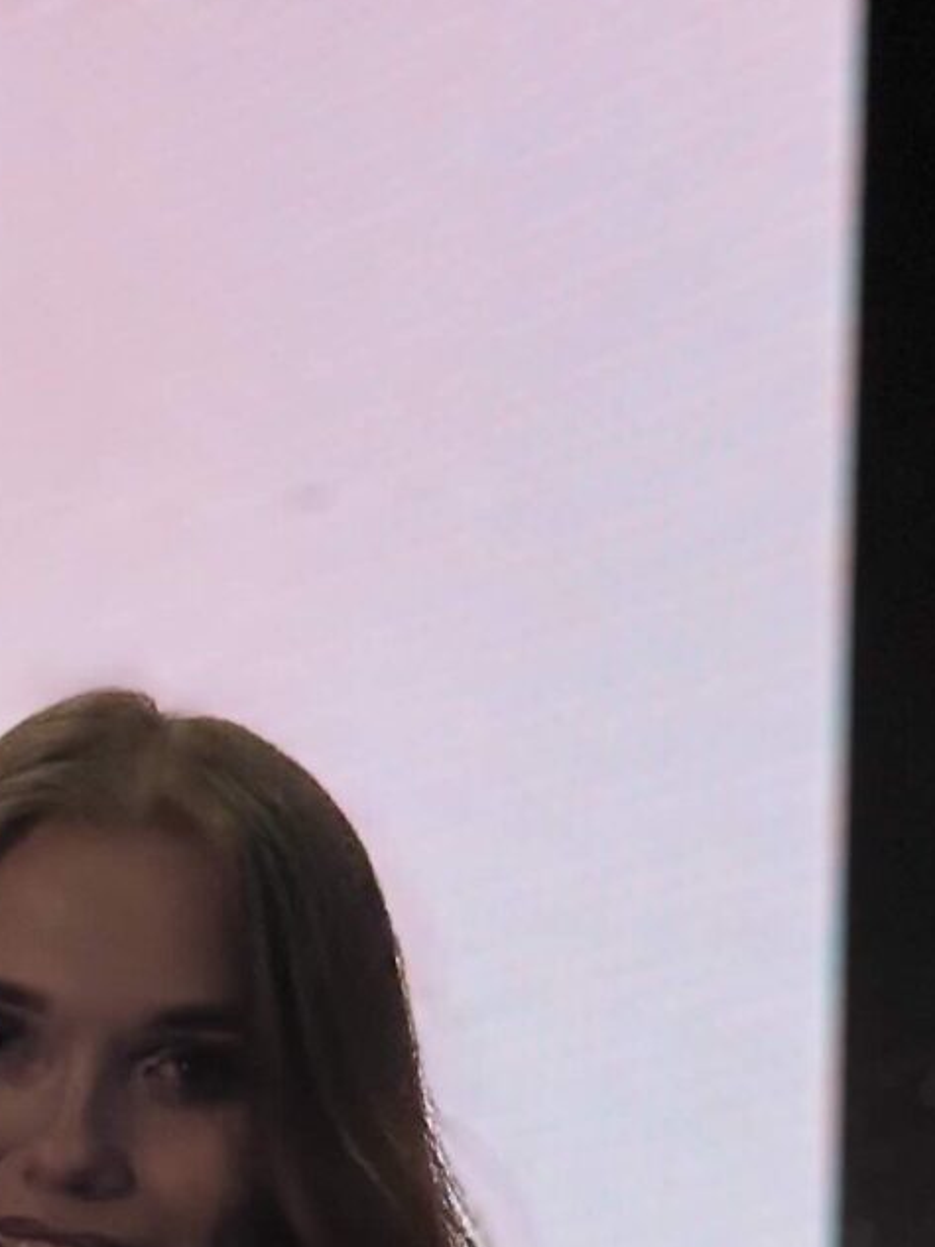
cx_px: -407
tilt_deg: +2.6
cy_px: 1468
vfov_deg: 10.0
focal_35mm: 194
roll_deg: -1.7
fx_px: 6984
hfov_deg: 7.5
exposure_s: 1/1242
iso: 80
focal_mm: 6.86
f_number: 1.78
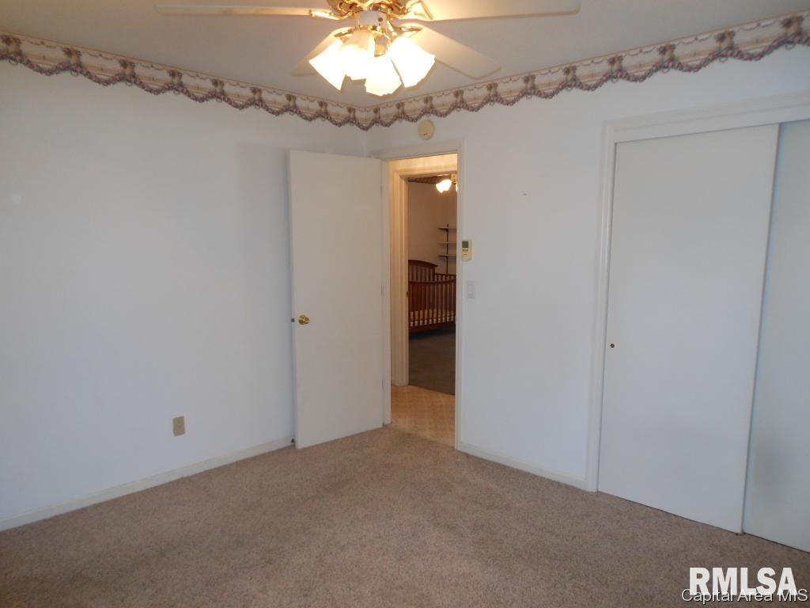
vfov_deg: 54.9
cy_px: 304
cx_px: 405
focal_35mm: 25
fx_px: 585
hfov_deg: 69.4
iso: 200
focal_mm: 4.5
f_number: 3.2
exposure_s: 1/25
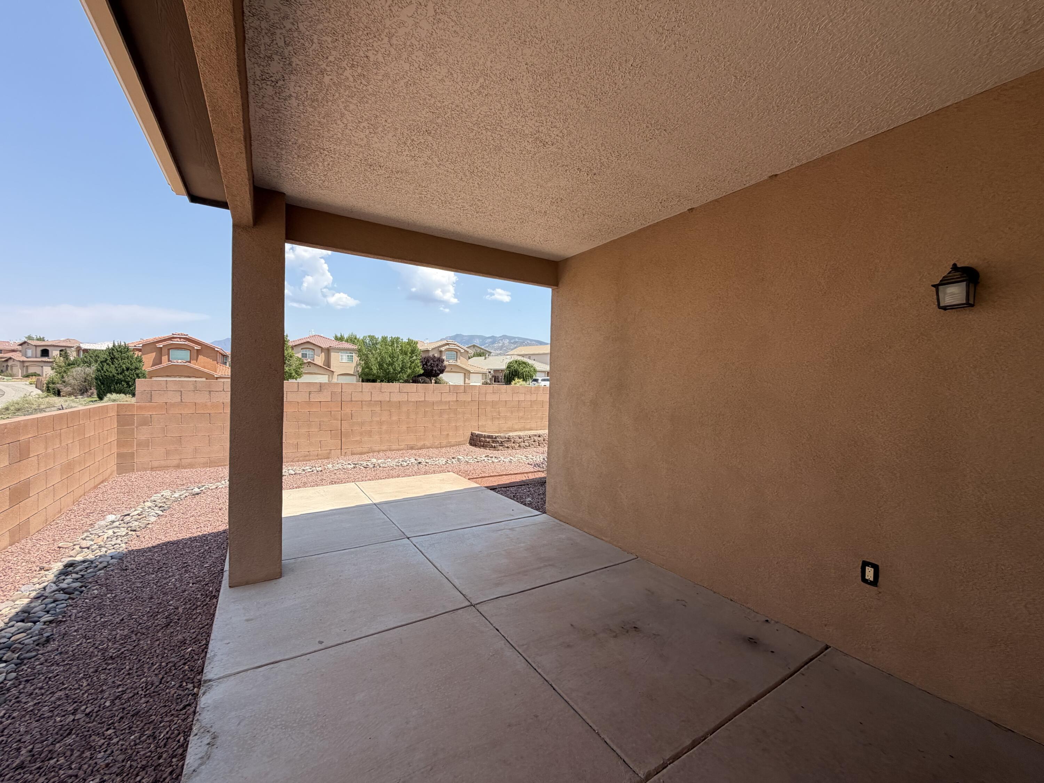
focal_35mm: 14
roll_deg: -0.9
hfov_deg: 102.1
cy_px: 392
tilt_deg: -1.7
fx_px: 422
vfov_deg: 85.7
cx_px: 522
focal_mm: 2.22
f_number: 2.2
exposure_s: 1/686
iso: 40
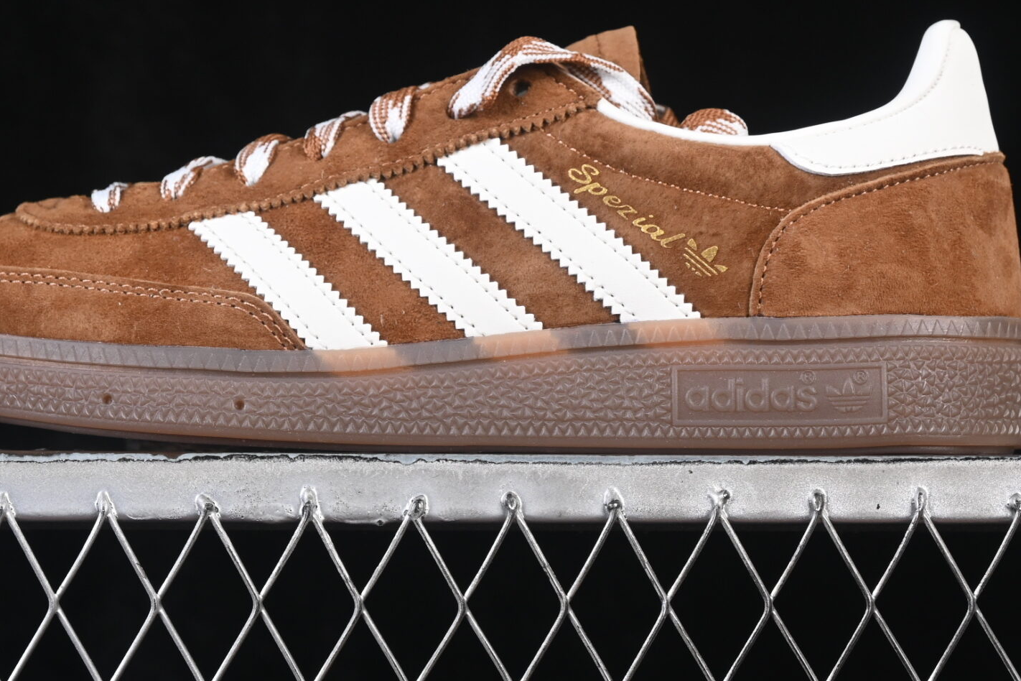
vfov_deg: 10.1
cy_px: 71
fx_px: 3828
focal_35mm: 135
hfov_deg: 15.2
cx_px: 436
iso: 160
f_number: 7.1
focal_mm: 50
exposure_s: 1/80
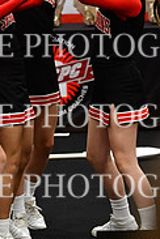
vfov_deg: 3.7
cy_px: 10
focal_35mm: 552
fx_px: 3680
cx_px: 15
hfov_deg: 2.5
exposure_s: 1/500
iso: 4000
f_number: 3.5
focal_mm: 116
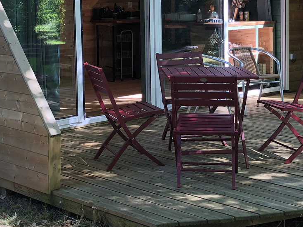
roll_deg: +1.7
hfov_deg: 25.0
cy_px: 45
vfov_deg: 18.7
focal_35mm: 78
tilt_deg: -4.4
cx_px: 113
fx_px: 683
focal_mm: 3.99
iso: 20
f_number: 1.8
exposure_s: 1/104
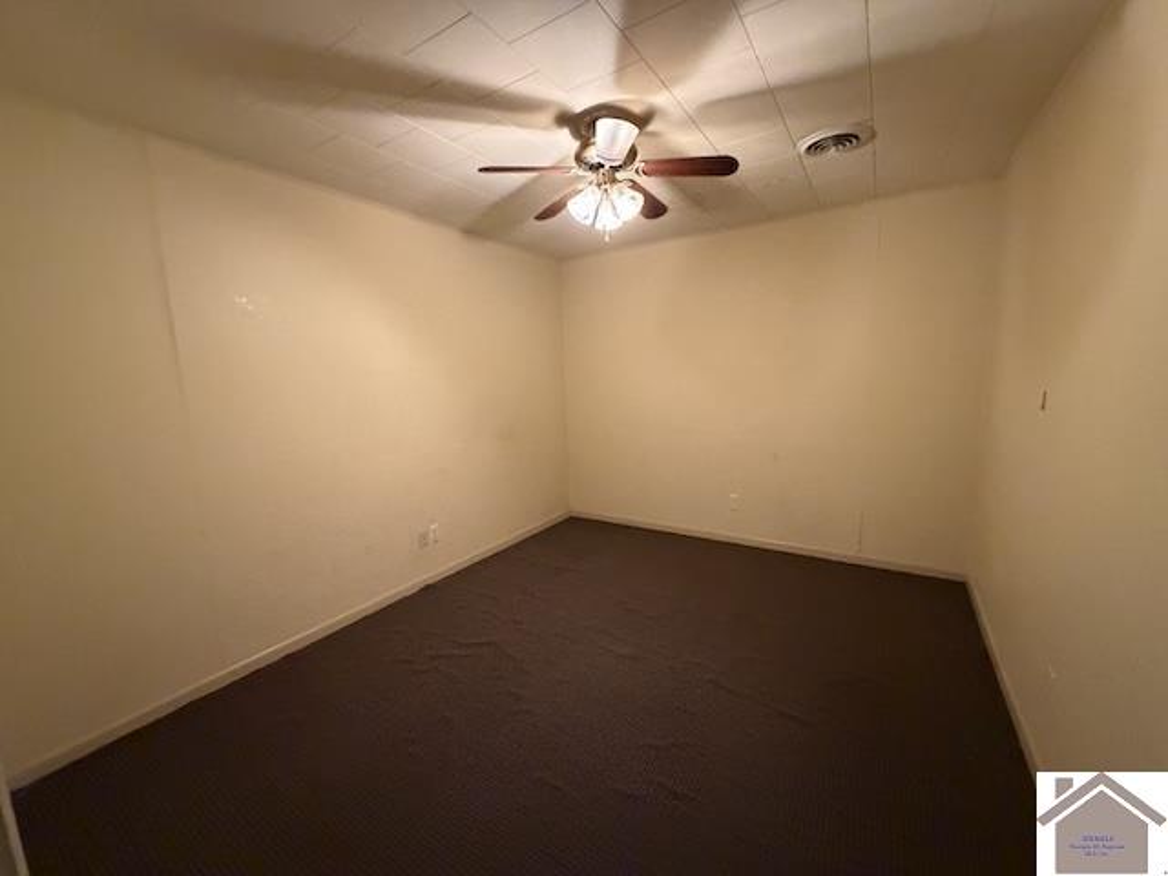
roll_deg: +2.2
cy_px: 438
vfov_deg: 85.7
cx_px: 584
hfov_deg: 102.1
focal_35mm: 14
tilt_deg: -8.7
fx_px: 472
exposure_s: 1/60
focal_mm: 2.22
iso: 1000
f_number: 2.2
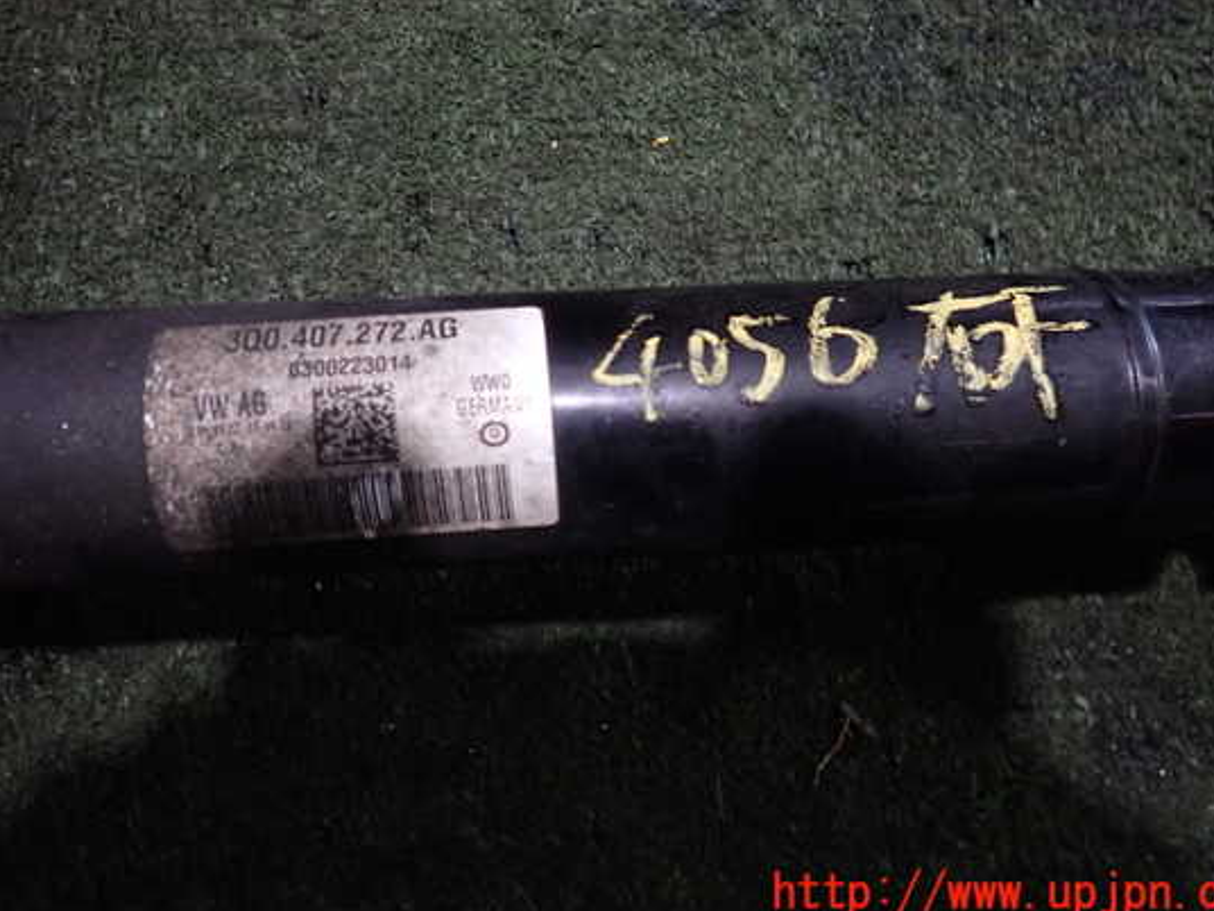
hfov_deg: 63.4
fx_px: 982
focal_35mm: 28
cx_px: 605
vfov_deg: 49.7
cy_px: 412
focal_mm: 4.5
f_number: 2
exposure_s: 1/30
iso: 320
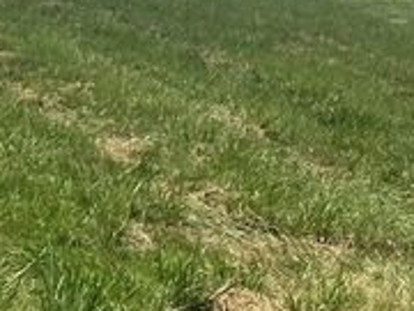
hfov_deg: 12.8
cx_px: 573
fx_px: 1770
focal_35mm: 148
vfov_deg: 9.9
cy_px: -30
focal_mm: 5.7
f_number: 1.5
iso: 50
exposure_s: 1/5587
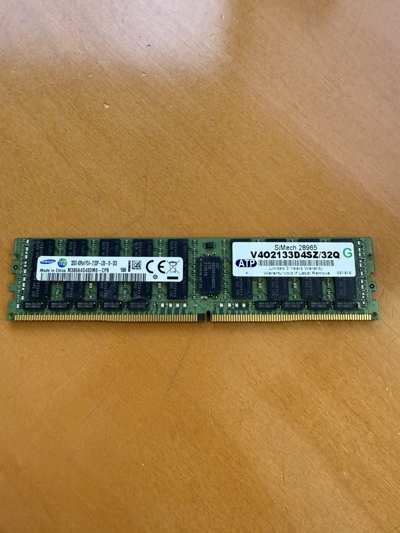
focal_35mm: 24
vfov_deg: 71.6
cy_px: 266
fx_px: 370
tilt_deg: -78.7
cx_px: 200
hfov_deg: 56.8
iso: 400
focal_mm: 2.22
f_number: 2.2
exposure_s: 1/60
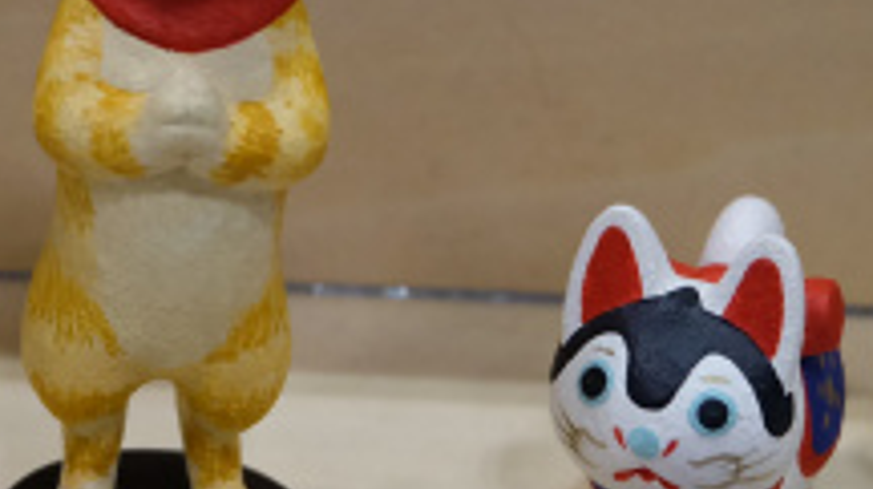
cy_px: 184
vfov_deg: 7.1
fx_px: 3954
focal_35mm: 171
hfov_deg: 12.5
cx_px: 65
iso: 2000
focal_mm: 29.5
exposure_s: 1/125
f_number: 4.7
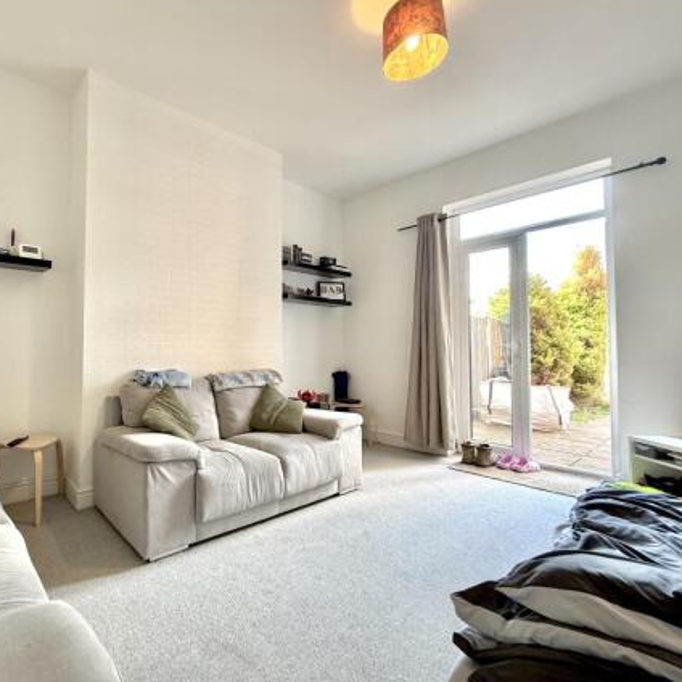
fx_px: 379
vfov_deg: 84.0
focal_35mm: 17
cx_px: 216
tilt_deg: +0.8
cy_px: 339
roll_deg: -0.4
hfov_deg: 80.6
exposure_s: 1/50
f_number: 2.2
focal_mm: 2.22
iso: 200
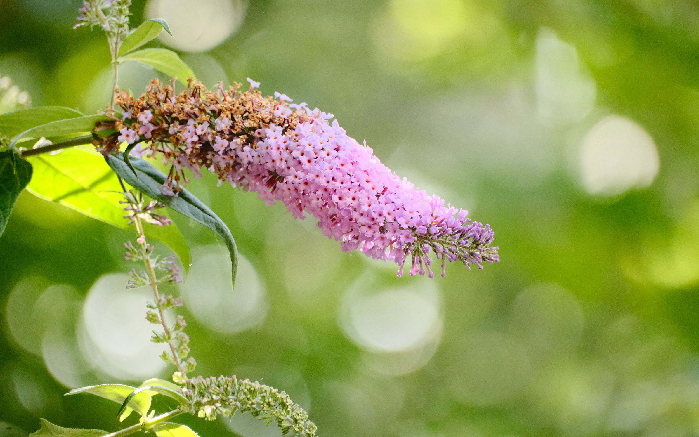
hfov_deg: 4.6
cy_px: 214
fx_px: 8764
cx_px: 350
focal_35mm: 460
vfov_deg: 2.9
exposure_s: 1/1250
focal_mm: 300
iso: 6400
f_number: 5.6
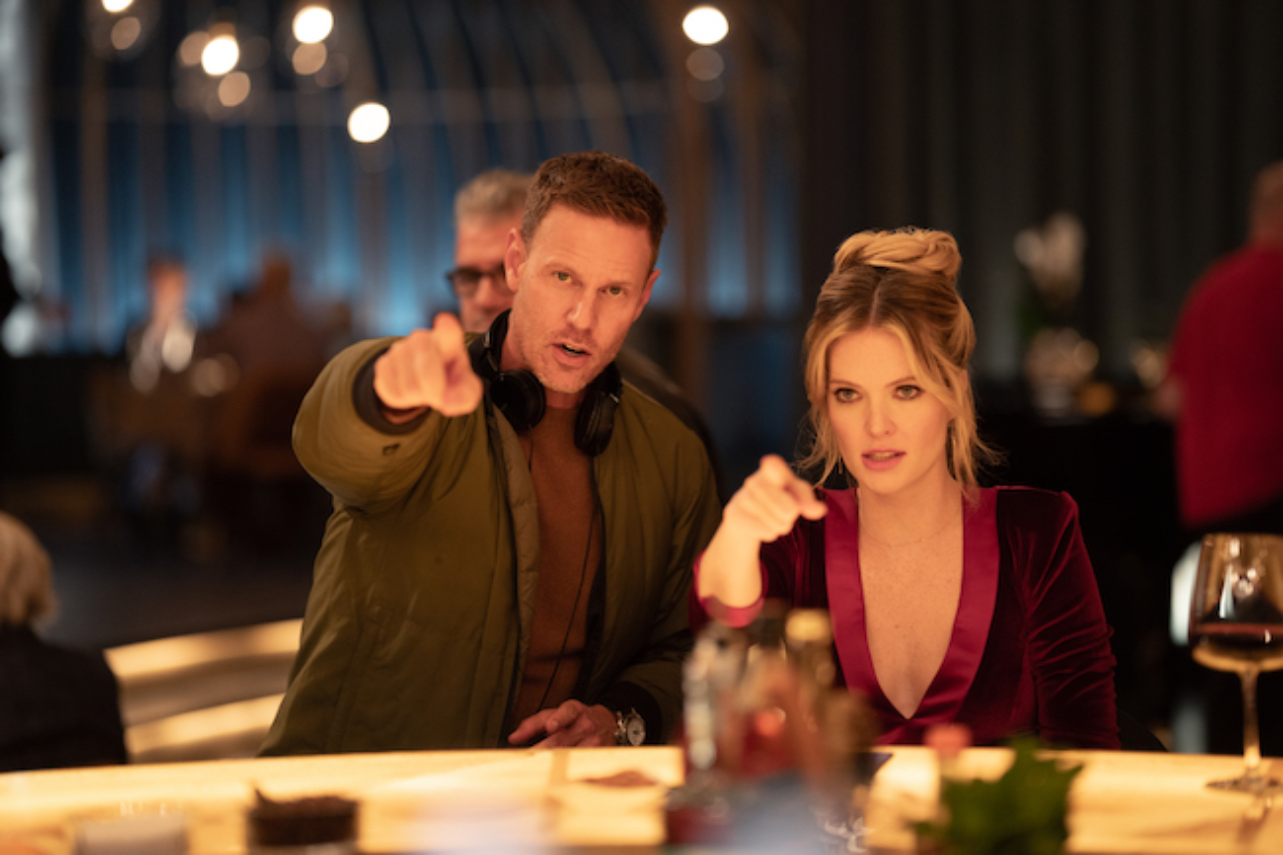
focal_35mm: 85
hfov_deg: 23.9
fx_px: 3028
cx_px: 642
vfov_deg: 16.1
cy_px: 428
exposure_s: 1/200
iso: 1600
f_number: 1.4
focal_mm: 85
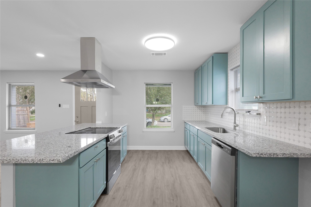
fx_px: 138
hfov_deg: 96.7
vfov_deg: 73.7
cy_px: 104
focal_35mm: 16
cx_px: 156
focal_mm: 16
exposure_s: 1/60
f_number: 8
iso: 5000
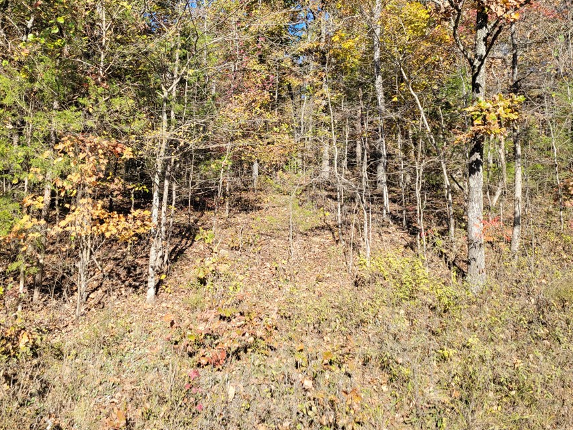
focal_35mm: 31
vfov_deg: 45.4
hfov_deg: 58.3
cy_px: 194
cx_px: 263
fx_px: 513
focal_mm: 5.4
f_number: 1.8
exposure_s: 1/885
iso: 40
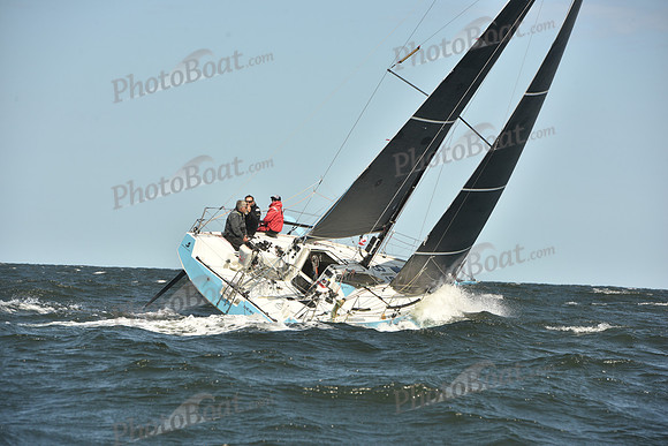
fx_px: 3712
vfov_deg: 6.9
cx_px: 334
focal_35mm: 200
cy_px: 223
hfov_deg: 10.3
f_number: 9
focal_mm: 200
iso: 250
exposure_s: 1/800
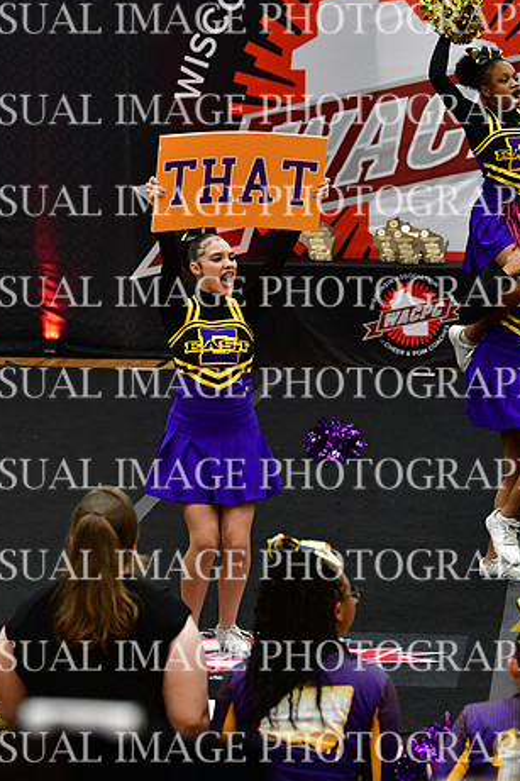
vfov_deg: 12.1
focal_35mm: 170
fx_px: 3686
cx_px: 248
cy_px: 337
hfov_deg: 8.1
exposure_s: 1/500
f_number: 4
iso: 4000
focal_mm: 90
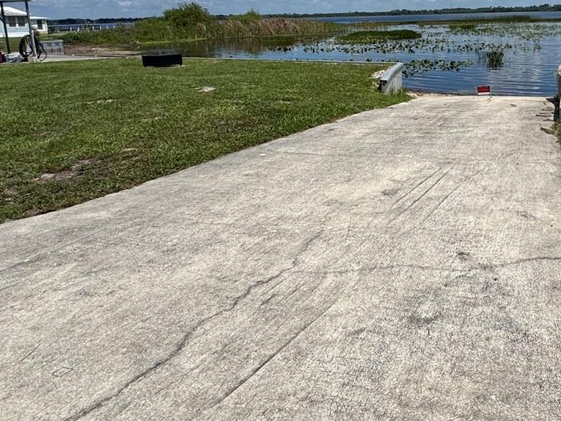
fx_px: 519
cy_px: 95
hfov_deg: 52.0
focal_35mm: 32
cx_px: 473
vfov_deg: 42.5
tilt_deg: -9.4
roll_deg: +1.2
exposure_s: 1/3906
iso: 50
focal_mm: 2.22
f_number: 2.2
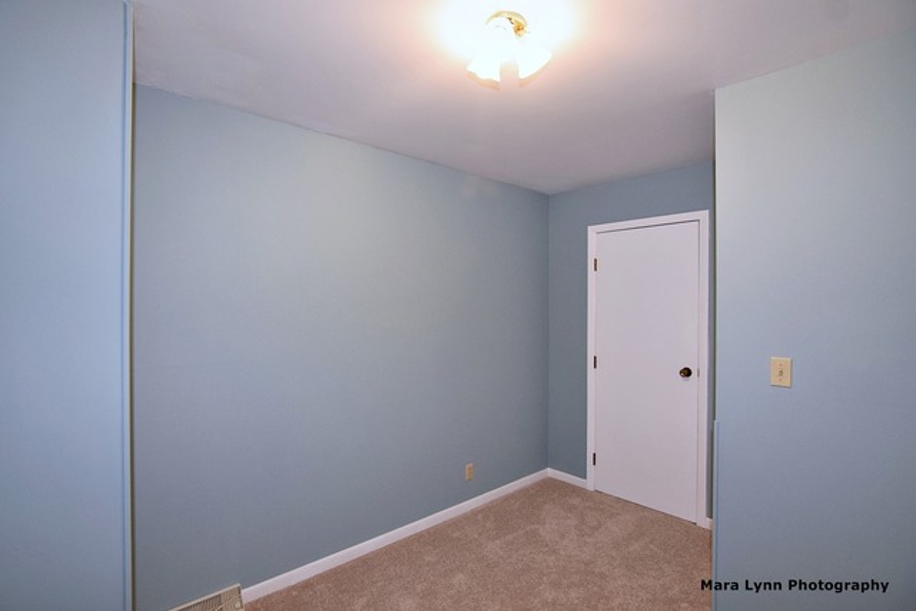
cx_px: 458
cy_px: 306
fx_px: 439
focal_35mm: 17
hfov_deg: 92.4
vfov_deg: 69.7
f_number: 5
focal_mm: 11.5
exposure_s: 1/100
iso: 800
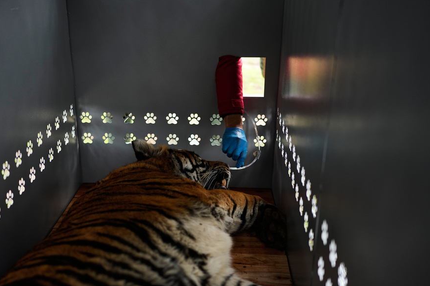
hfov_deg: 47.2
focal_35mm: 41
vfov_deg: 32.6
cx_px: 180
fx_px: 490
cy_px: 157
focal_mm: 35
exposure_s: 1/250
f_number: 1.4
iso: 400
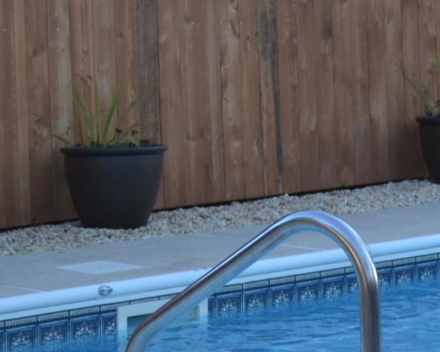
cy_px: -17
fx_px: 2279
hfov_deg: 10.4
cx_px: 774
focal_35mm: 175
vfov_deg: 8.8
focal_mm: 24
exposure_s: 1/100
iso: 100
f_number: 4
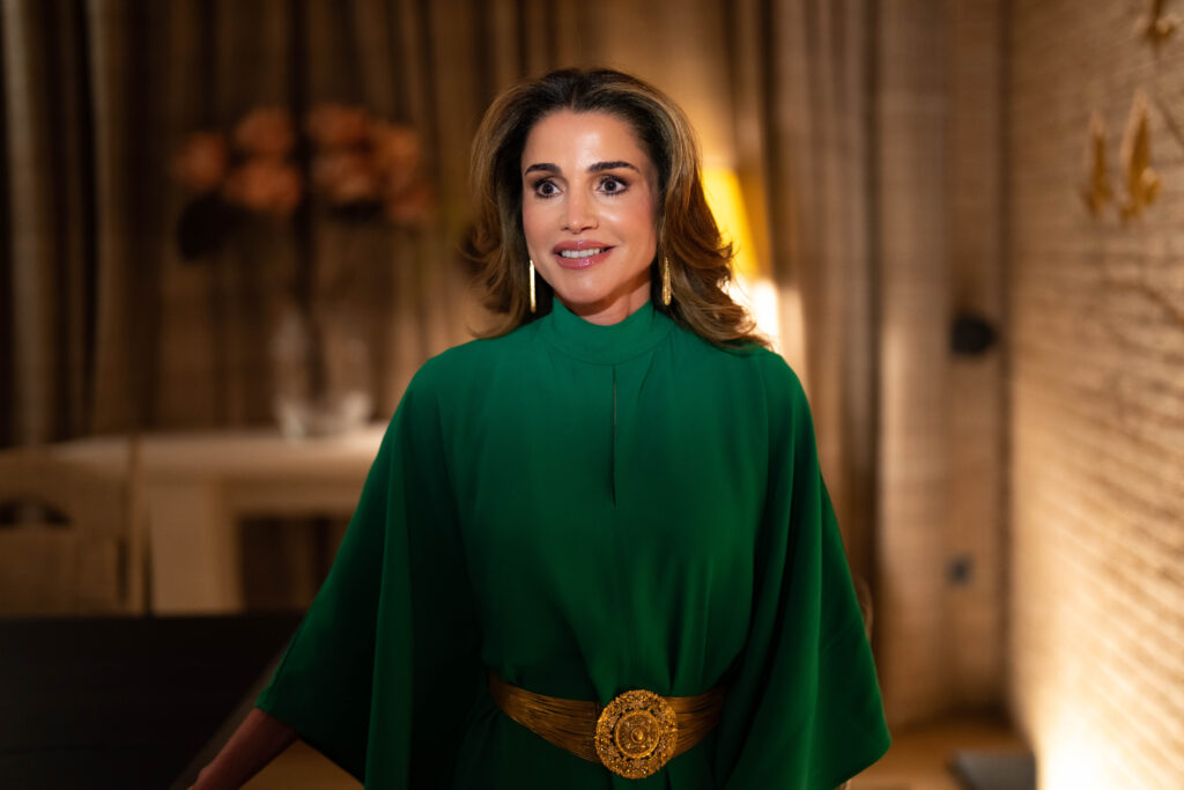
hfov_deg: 39.6
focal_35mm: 50
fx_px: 1645
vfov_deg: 27.0
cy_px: 395
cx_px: 592
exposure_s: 1/200
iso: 1250
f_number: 1.2
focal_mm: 50
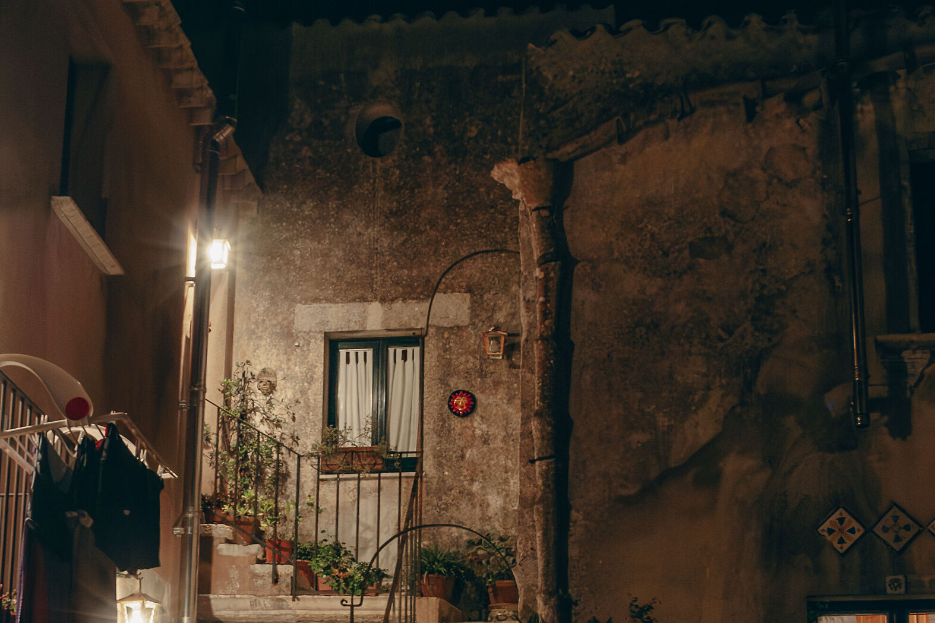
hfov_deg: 31.4
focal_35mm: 64
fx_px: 1662
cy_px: 529
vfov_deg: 20.9
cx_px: 470
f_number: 7.1
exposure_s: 1/4
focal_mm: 28
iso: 800
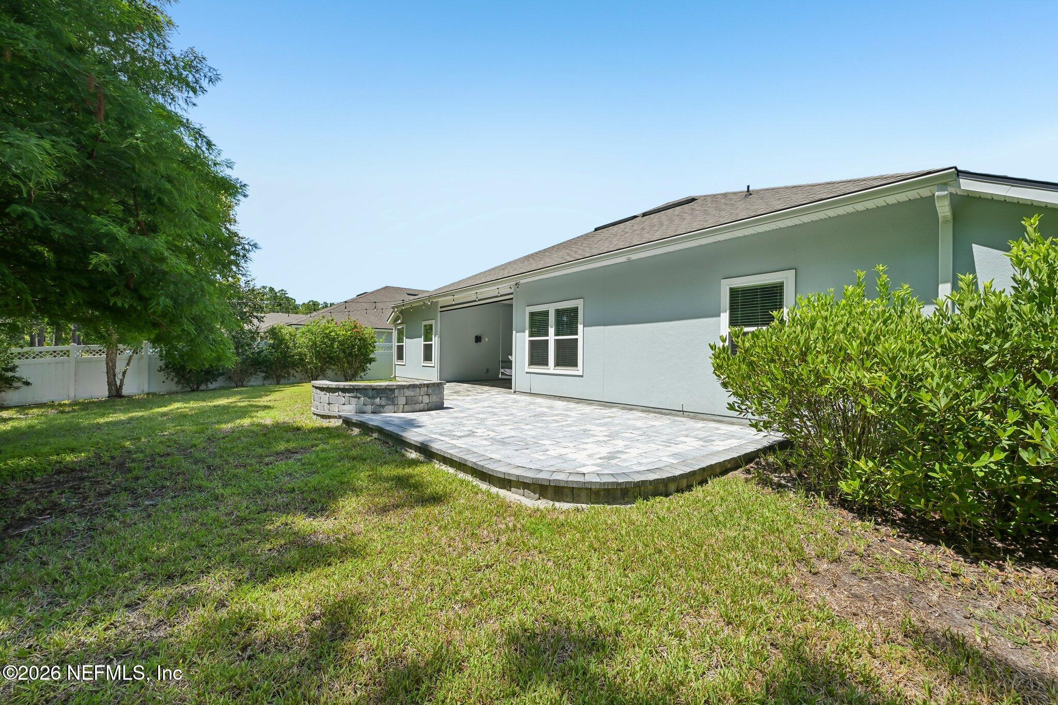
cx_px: 529
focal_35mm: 14
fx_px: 411
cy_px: 352
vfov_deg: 81.2
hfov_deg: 104.3
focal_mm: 14
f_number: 8
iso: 100
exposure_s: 1/180
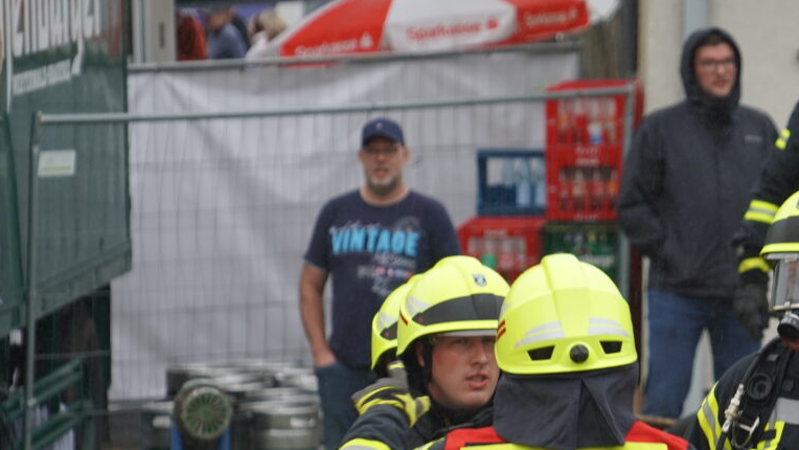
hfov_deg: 7.0
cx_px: 636
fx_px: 6505
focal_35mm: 307
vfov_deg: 4.0
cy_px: 390
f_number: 6.3
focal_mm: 160
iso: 320
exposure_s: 1/200
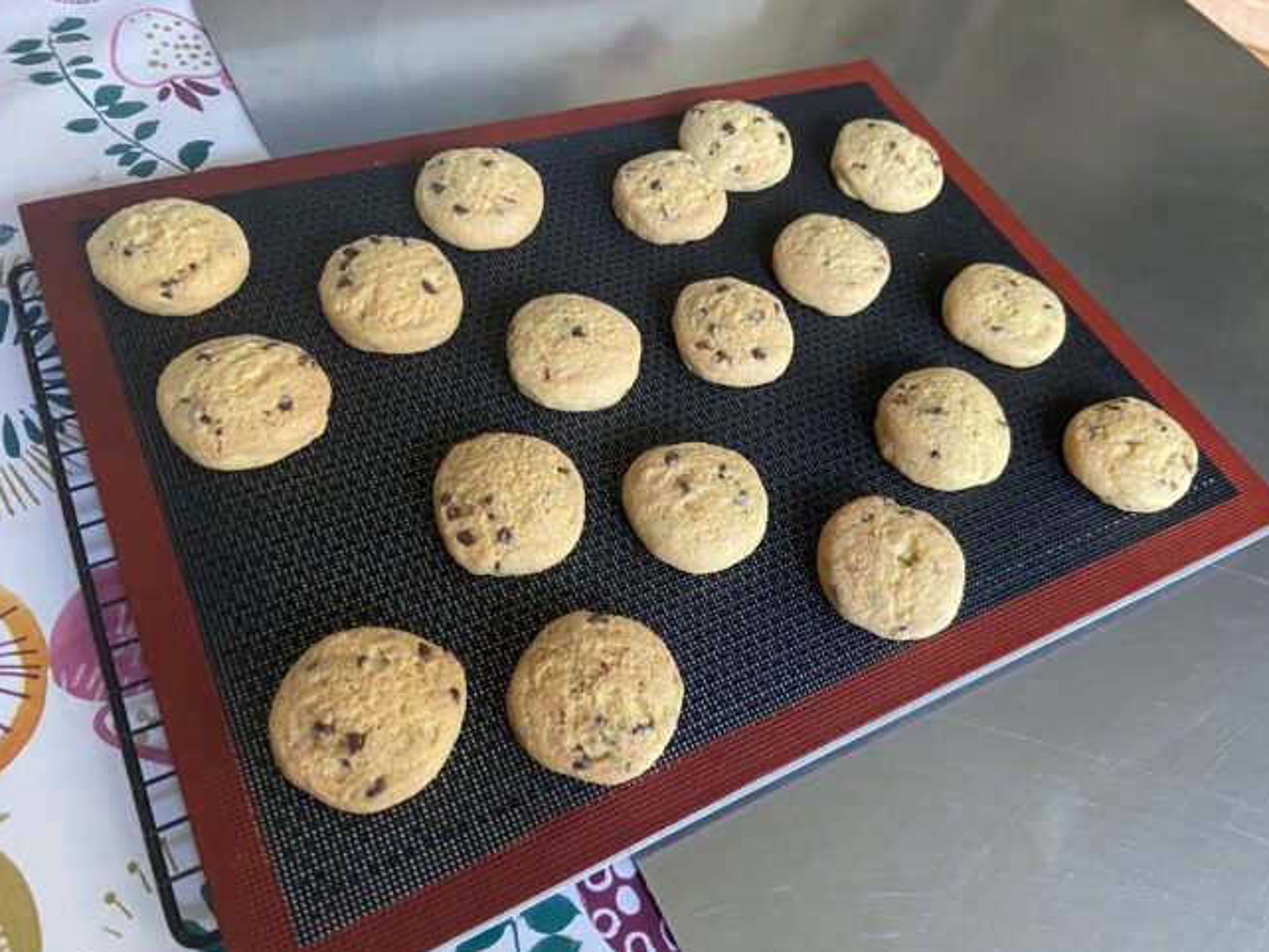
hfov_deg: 65.3
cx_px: 641
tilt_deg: -53.8
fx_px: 990
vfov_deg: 51.4
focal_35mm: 27
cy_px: 462
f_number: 1.8
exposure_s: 1/57
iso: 500
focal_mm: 4.25
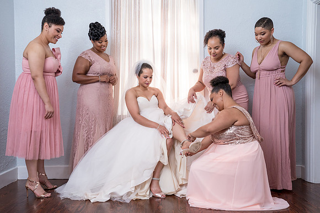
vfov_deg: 34.5
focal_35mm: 39
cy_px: 108
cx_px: 154
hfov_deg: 49.9
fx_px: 343
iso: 1250
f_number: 6.3
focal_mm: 37
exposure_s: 1/160
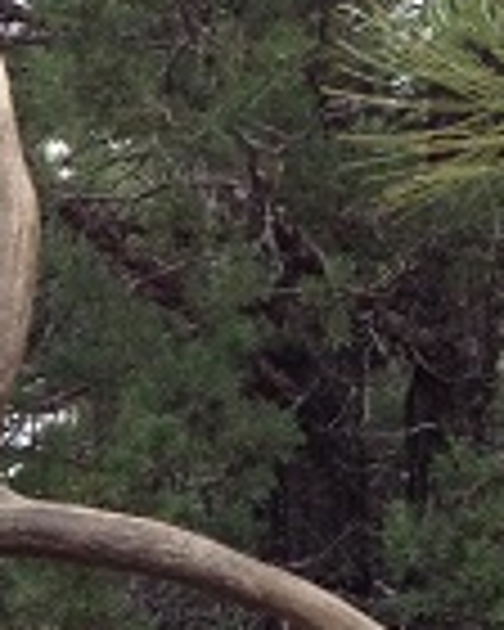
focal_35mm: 195
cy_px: 796
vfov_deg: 9.7
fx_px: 3636
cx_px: -436
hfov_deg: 7.7
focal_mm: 4.28
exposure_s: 1/284
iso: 50
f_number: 2.4
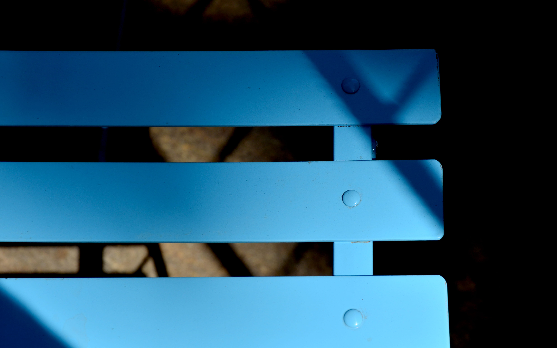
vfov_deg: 11.4
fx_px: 1738
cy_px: 184
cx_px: 278
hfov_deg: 18.2
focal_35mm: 115
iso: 160
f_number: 8
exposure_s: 1/1000
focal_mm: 75
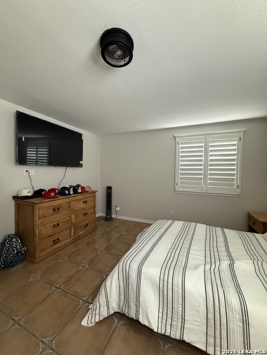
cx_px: 134
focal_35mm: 14
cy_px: 178
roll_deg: -0.4
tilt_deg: -1.2
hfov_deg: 85.7
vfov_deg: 102.1
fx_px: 144
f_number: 2.2
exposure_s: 1/60
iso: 1000
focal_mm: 2.22
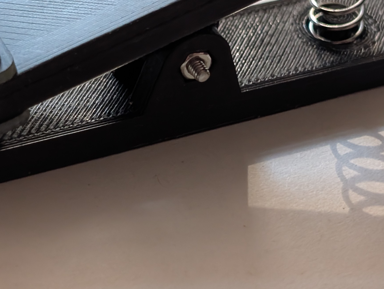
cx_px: 184
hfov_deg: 17.1
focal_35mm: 115
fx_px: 1278
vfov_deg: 12.8
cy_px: 41
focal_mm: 6.9
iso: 369
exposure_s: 1/206
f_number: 1.68
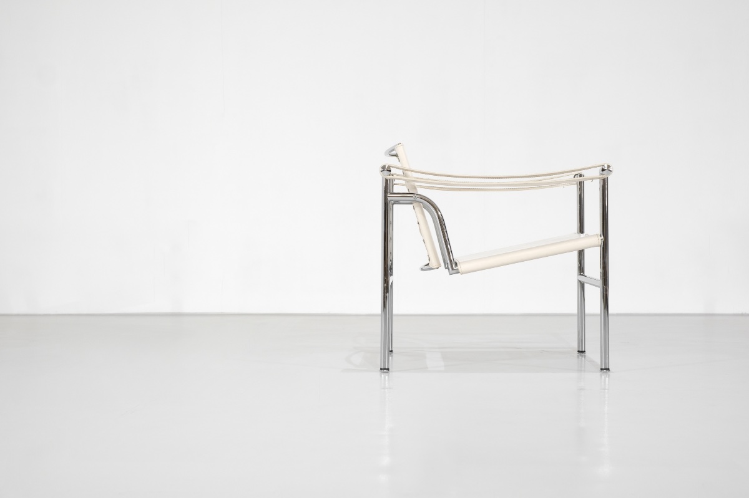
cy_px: 249
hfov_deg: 37.5
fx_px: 1102
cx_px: 374
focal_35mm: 53
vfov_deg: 25.5
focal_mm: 35
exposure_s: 1/70
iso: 800
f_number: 5.6
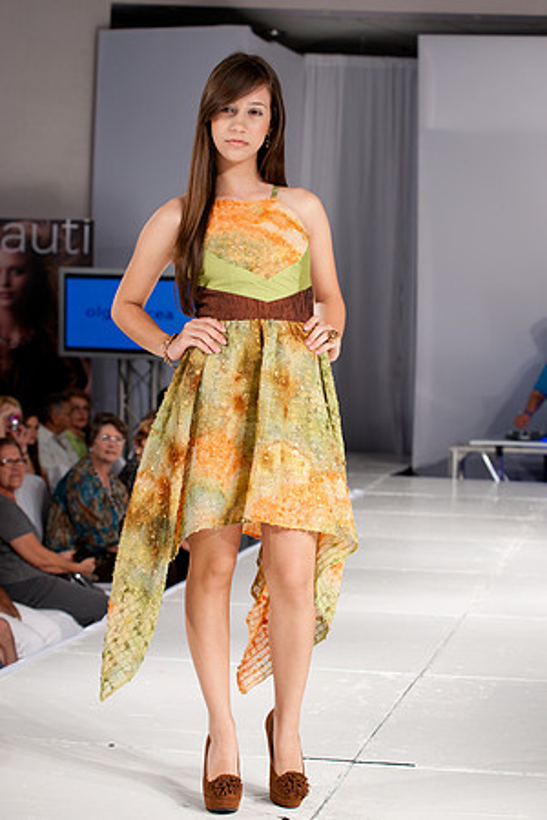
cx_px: 274
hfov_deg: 19.5
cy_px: 410
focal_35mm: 70
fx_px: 1595
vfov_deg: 28.8
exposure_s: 1/125
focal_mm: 70
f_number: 5
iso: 200
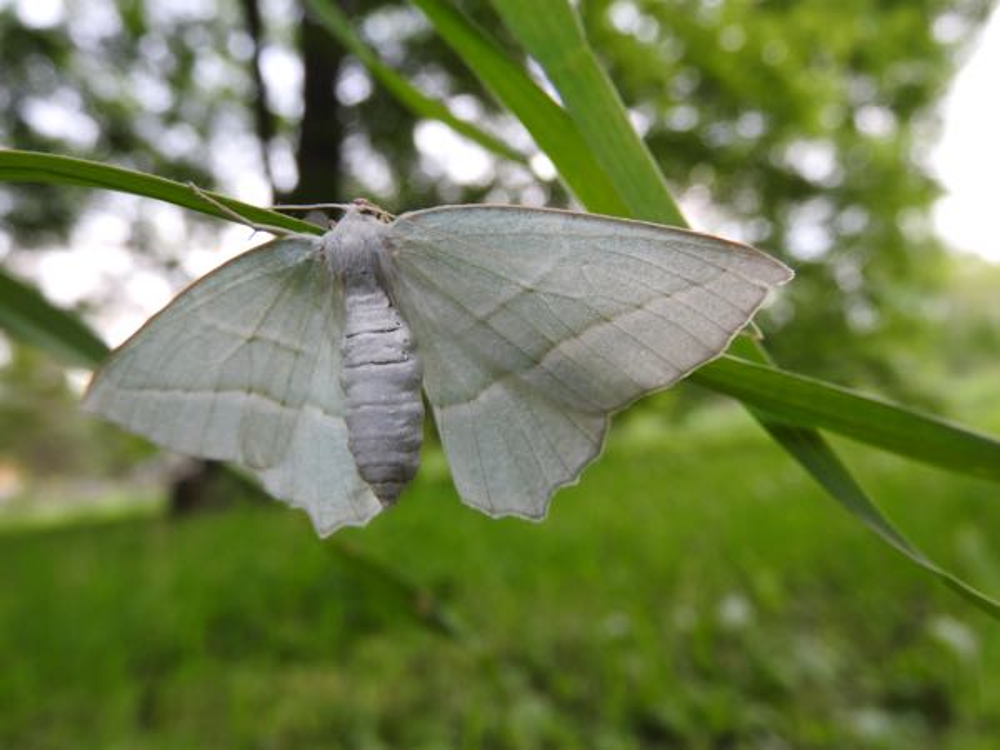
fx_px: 867
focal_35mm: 30
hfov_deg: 60.0
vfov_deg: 46.8
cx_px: 500
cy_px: 375
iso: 100
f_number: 3.5
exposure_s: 1/100
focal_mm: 5.4
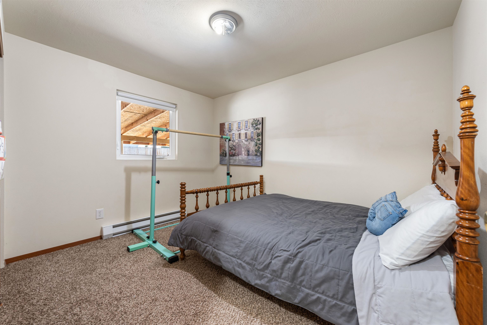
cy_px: 162
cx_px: 244
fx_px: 189
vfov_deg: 81.2
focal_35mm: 14
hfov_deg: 104.2
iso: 320
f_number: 8
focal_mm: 14
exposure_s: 1
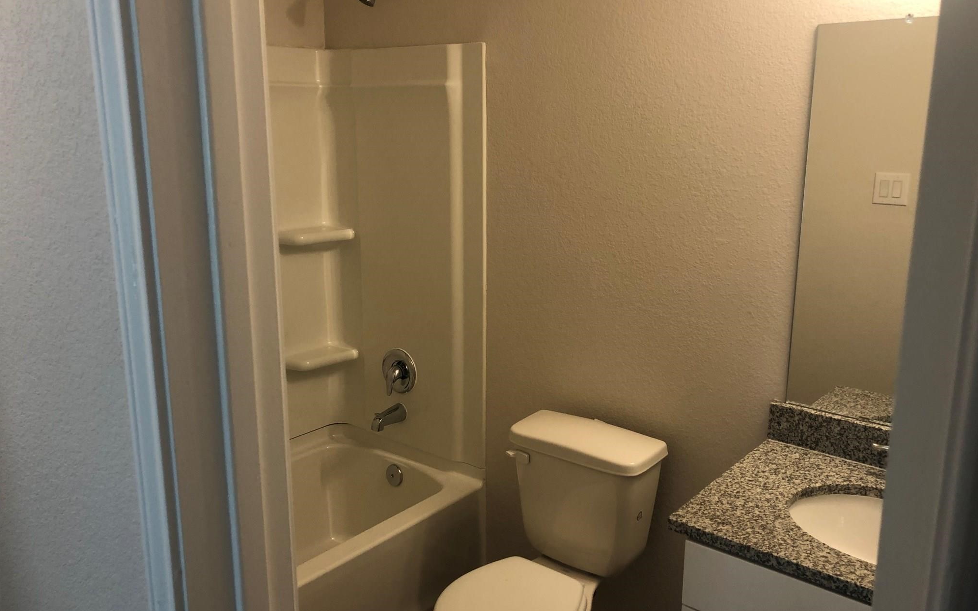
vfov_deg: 41.8
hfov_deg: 62.9
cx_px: 492
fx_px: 800
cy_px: 300
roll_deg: +0.3
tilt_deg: -12.1
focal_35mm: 30
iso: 40
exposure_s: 1/24
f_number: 1.8
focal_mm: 4
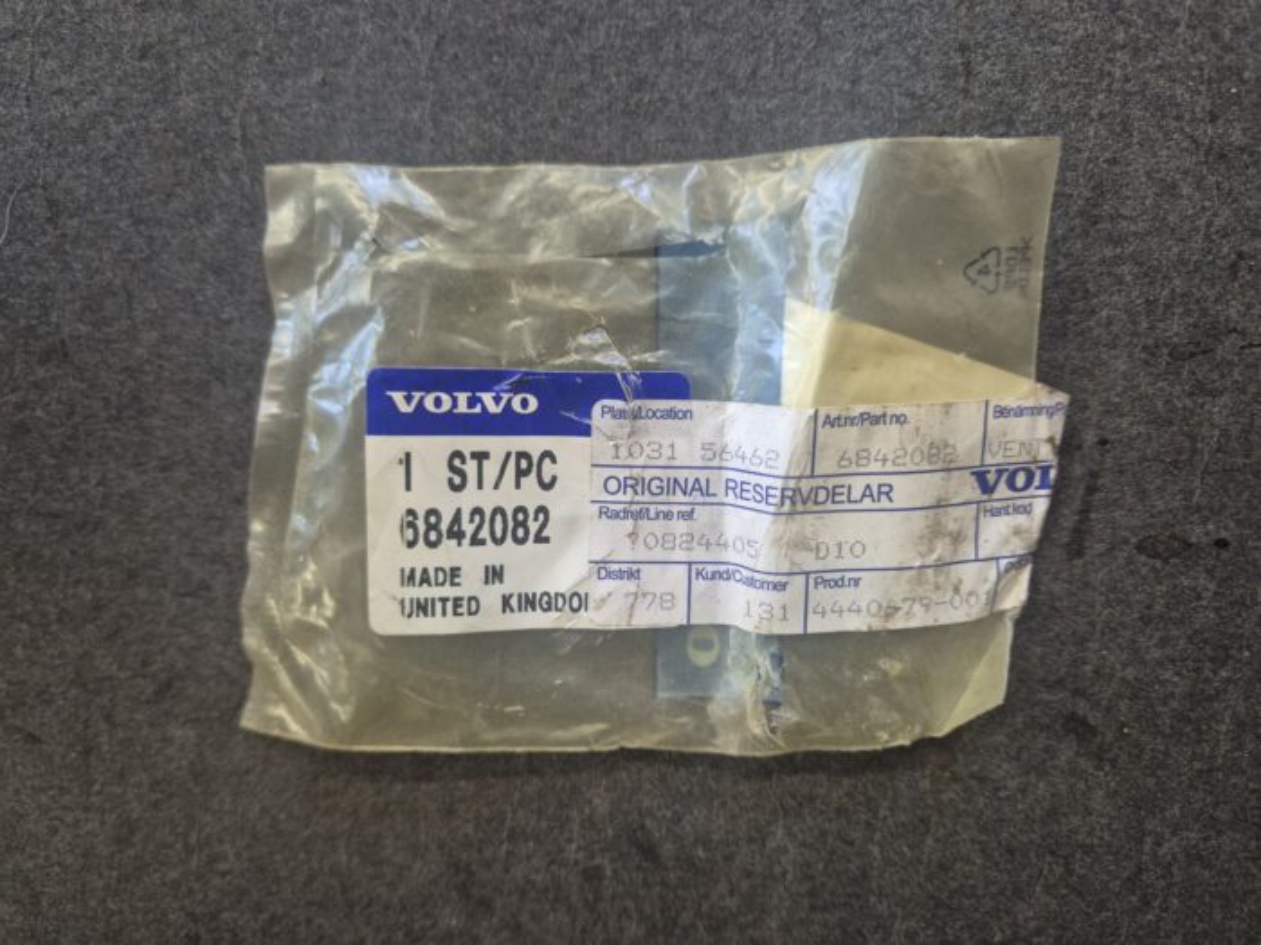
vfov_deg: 58.9
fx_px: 838
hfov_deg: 73.9
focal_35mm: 23
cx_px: 630
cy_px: 472
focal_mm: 5.4
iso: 500
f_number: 1.8
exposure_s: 1/100
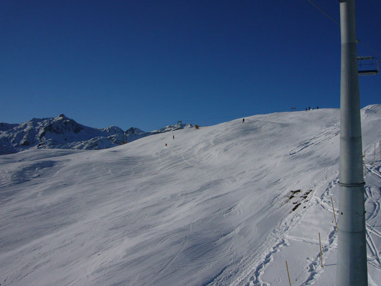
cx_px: 190
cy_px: 143
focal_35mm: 34
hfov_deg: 54.0
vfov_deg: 41.8
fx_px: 374
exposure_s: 1/1300
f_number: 5.6
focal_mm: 4.6
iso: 80
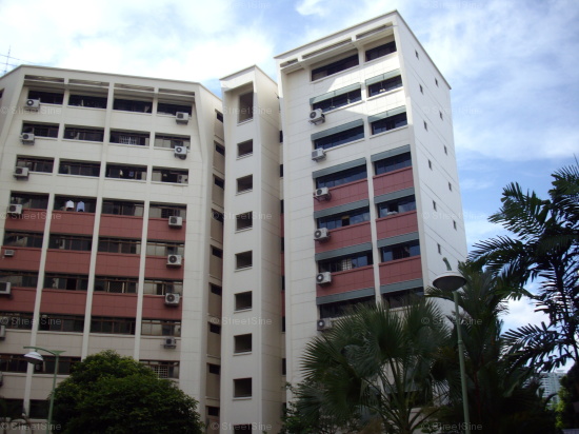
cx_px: 290
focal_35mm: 37
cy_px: 217
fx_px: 619
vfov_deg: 38.6
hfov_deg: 50.2
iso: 80
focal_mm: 6.2
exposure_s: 1/160
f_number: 5.6
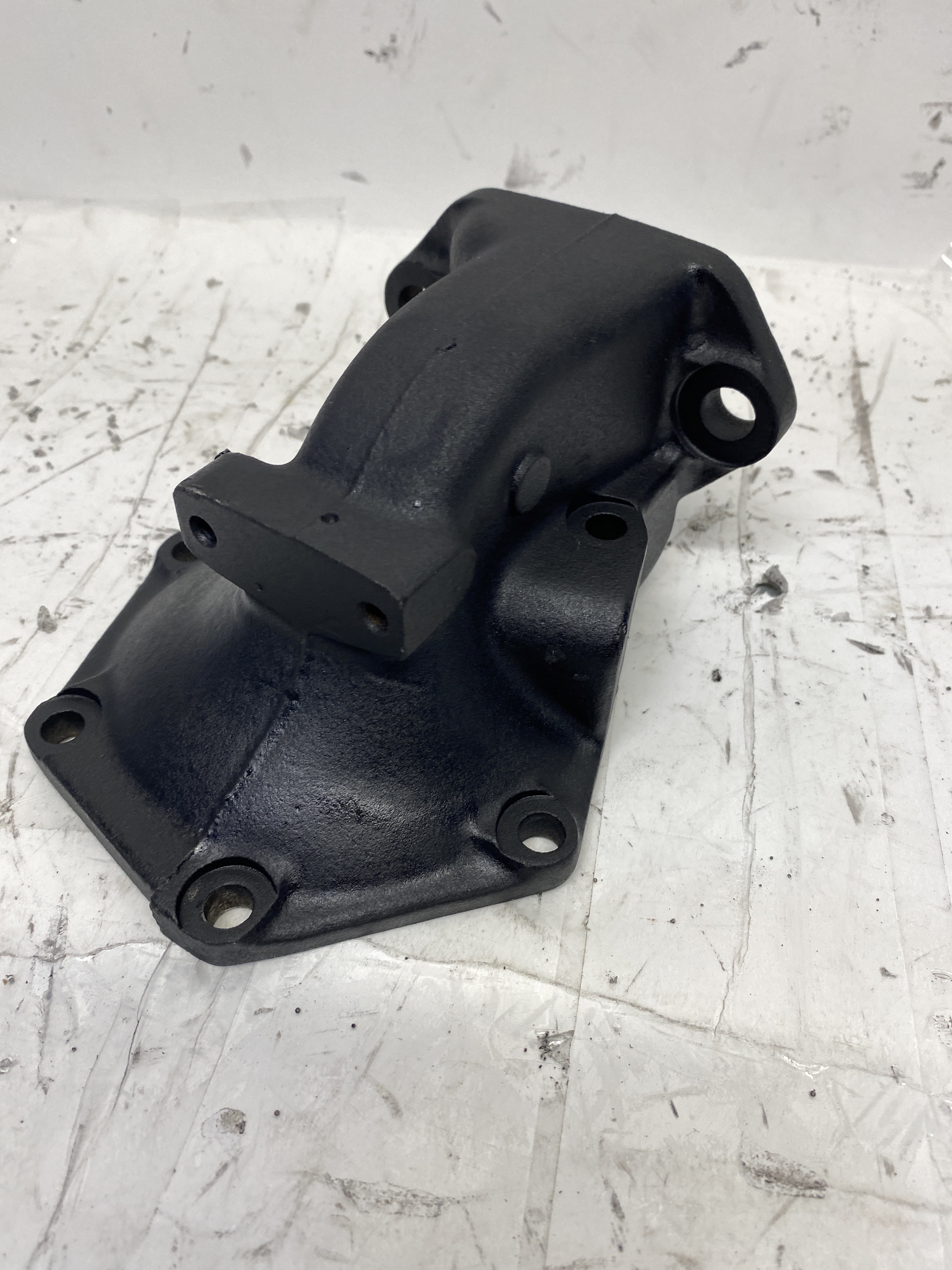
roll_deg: +0.9
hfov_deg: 53.1
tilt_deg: -42.2
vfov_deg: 67.3
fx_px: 953
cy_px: 635
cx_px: 476
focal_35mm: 26
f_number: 1.8
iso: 50
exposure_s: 1/120
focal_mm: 4.25
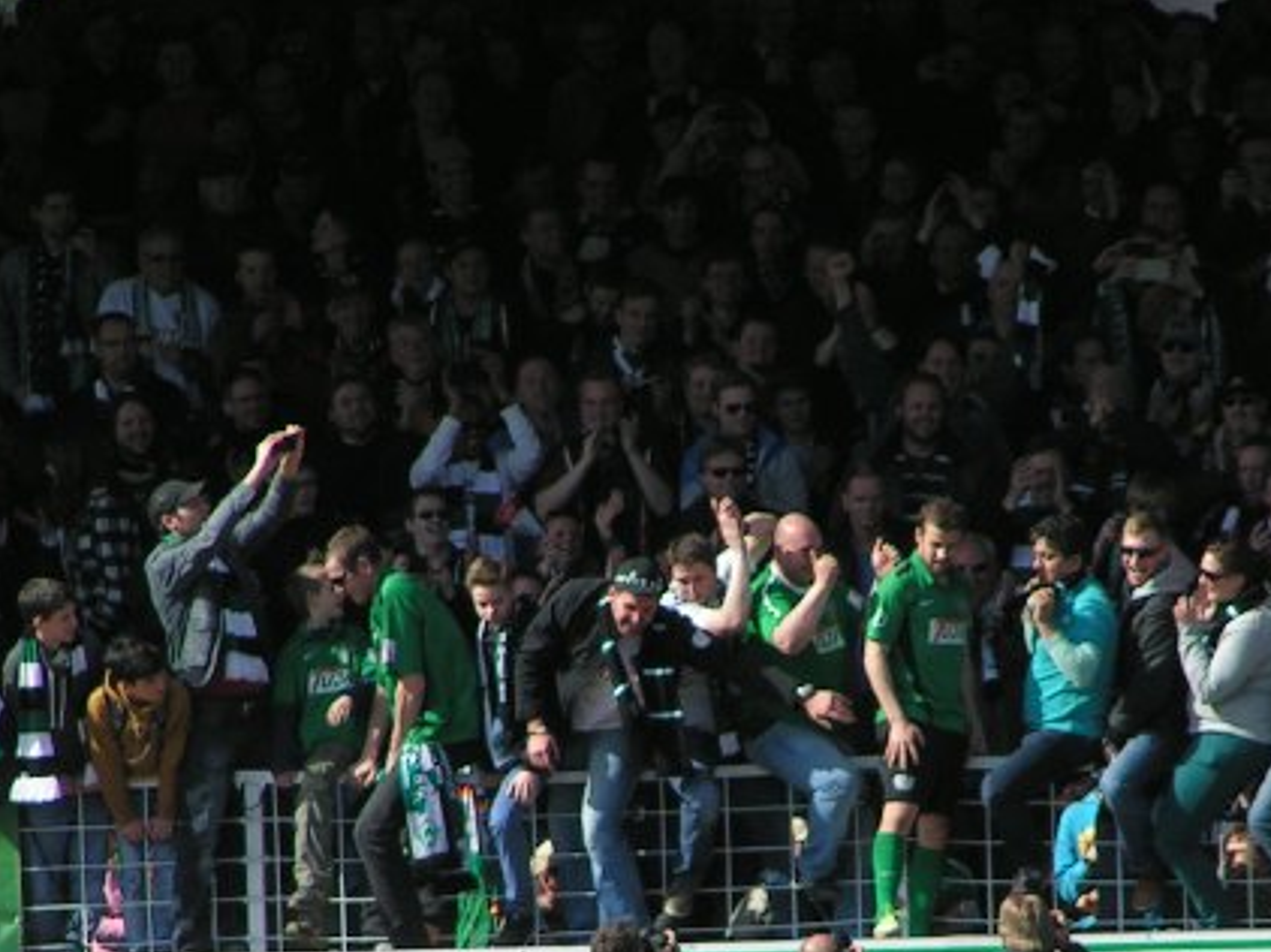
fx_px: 26458
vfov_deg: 2.1
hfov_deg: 2.8
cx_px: 741
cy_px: 819
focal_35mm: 721
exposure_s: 1/640
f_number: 3.5
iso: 50
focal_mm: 58
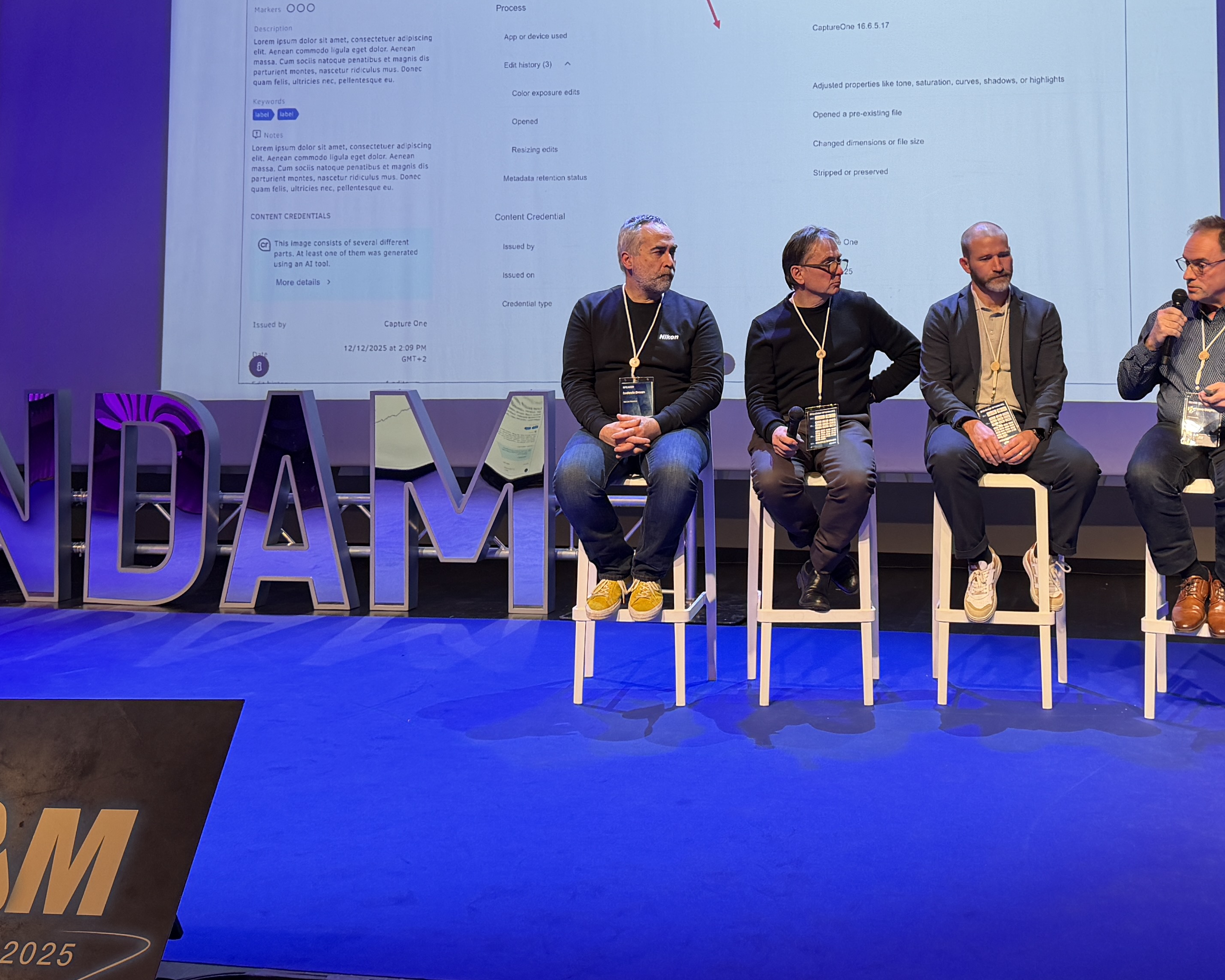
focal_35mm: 47
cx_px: 787
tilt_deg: +0.6
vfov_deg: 31.8
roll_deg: +0.5
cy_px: 306
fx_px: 1704
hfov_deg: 39.2
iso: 160
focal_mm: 6.76
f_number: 1.78
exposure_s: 1/100
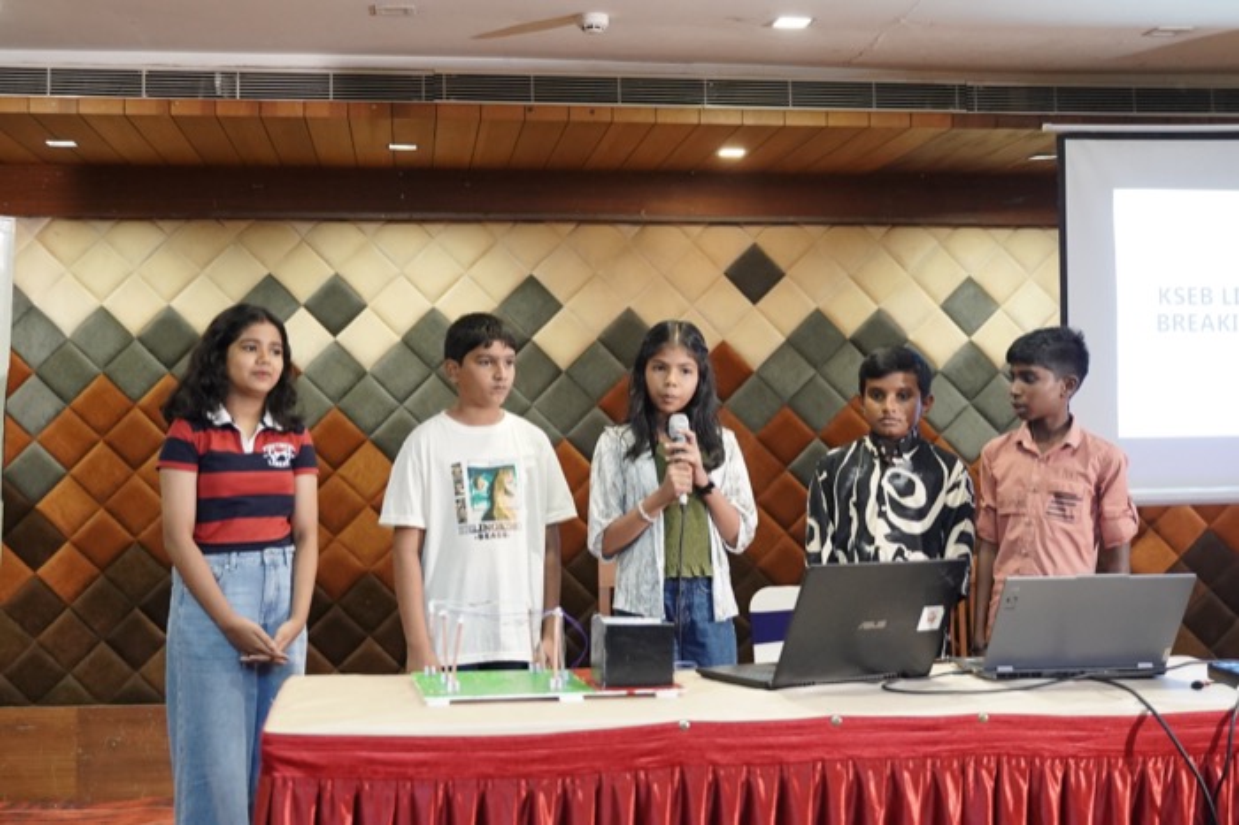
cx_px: 620
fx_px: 1720
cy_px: 412
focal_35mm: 50
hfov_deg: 39.6
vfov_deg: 27.0
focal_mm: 33.4
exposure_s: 1/320
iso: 5000
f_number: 2.8
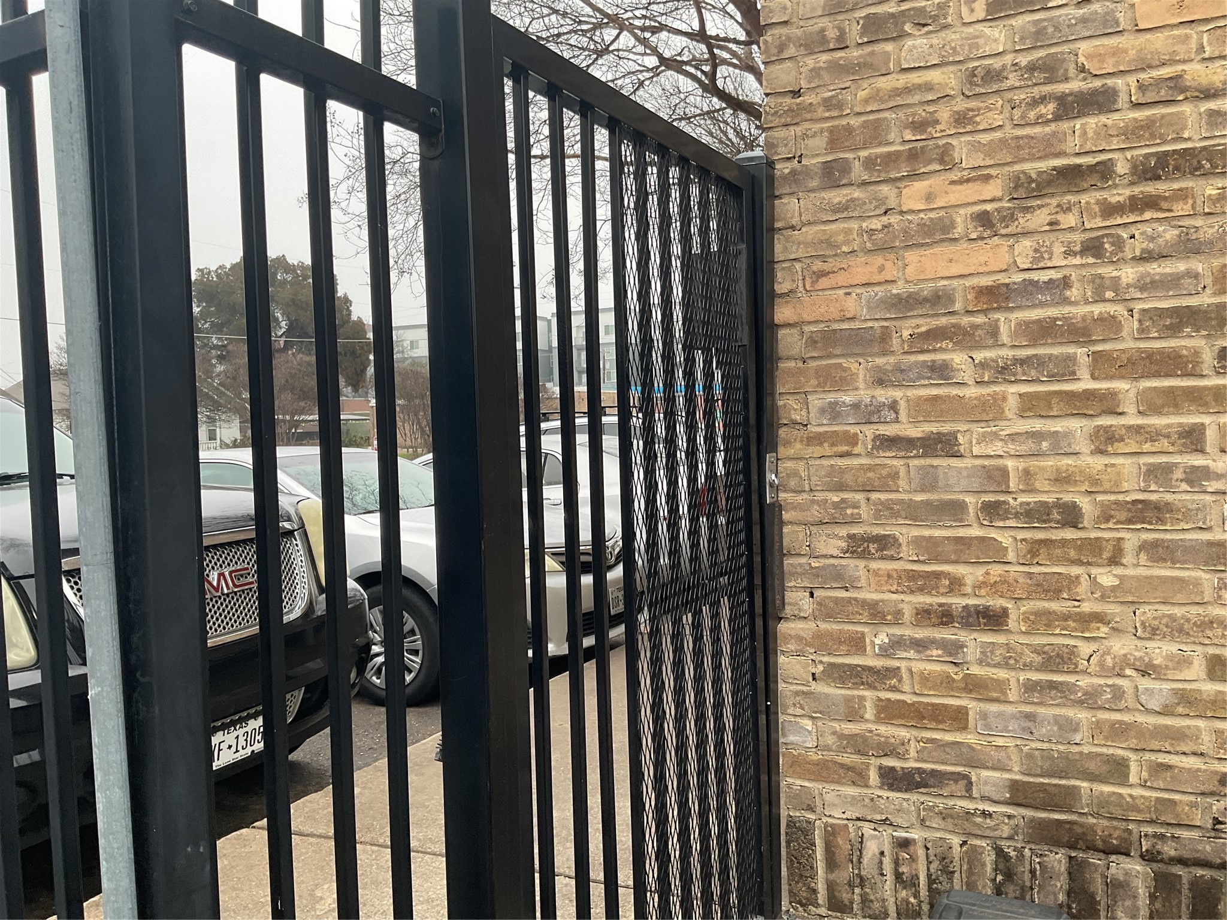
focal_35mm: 29
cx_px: 614
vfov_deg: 48.2
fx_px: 1028
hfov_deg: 61.7
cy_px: 460
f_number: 1.8
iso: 50
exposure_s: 1/122
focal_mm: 3
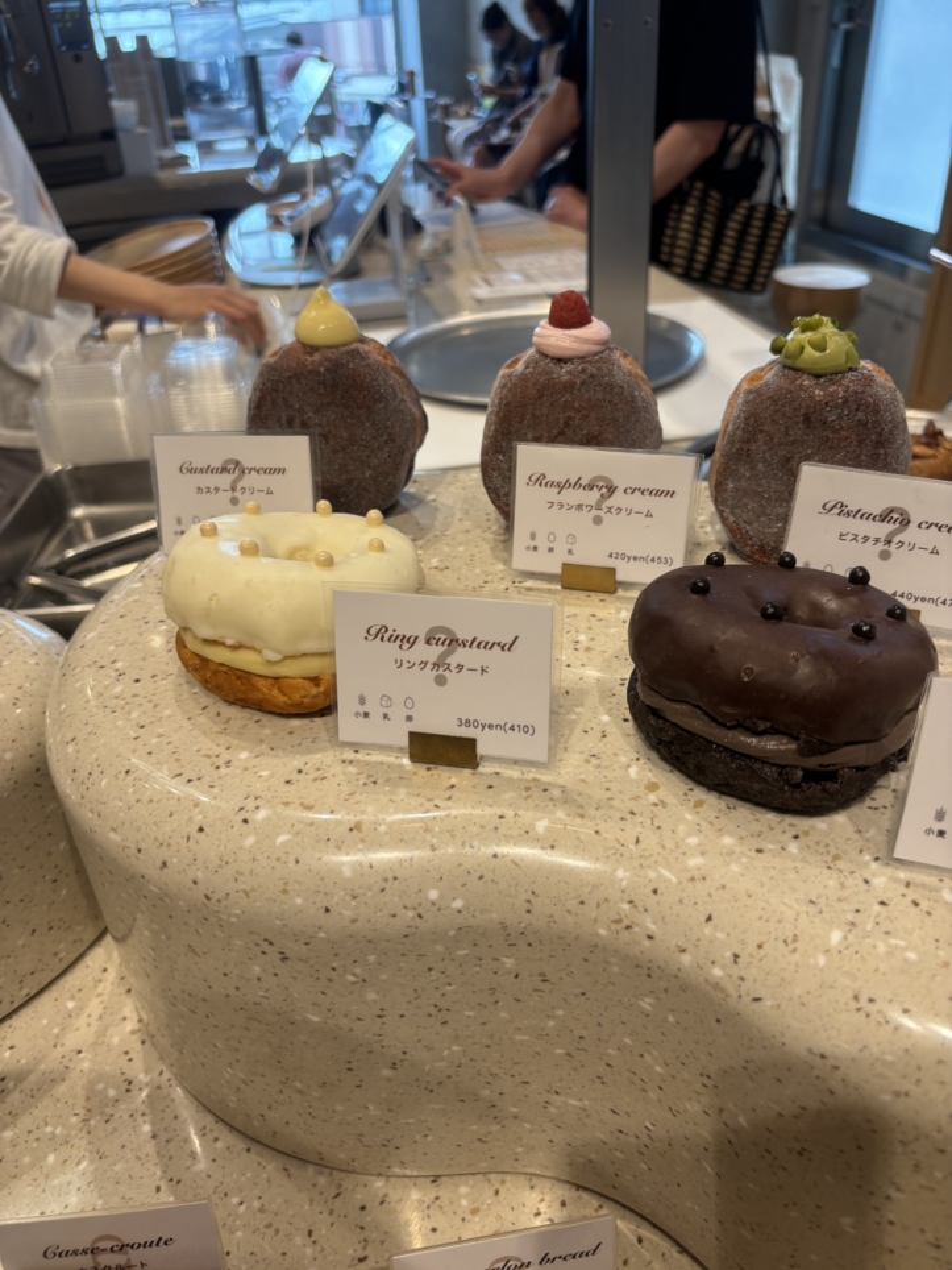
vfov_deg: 67.3
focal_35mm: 26
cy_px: 635
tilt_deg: -32.9
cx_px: 476
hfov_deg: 53.1
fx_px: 953
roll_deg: +1.7
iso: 50
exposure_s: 1/100
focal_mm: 5.96
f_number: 1.6
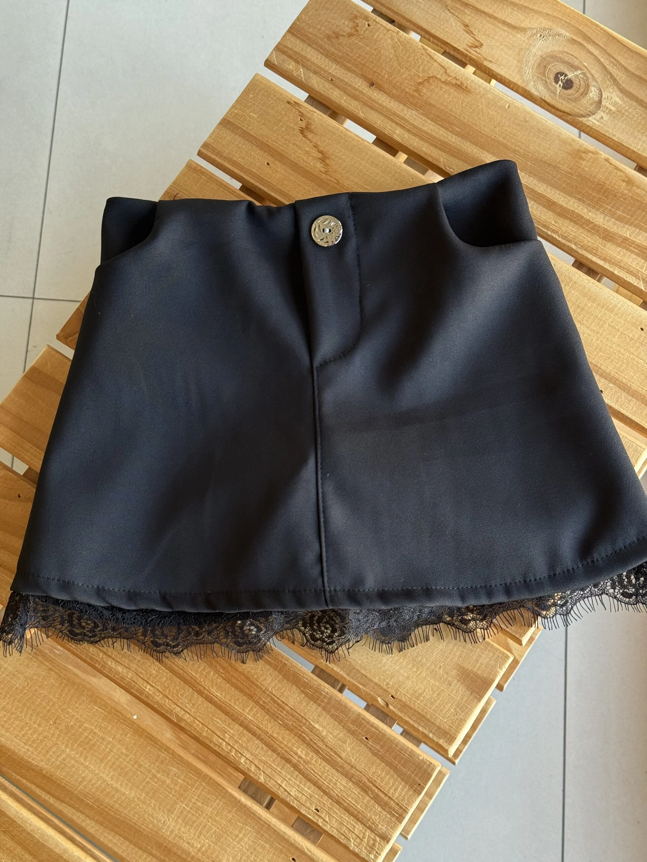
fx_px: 1196
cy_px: 431
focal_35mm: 48
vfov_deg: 39.7
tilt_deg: -77.1
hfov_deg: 30.3
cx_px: 324
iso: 80
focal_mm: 6.76
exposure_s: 1/121
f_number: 1.78
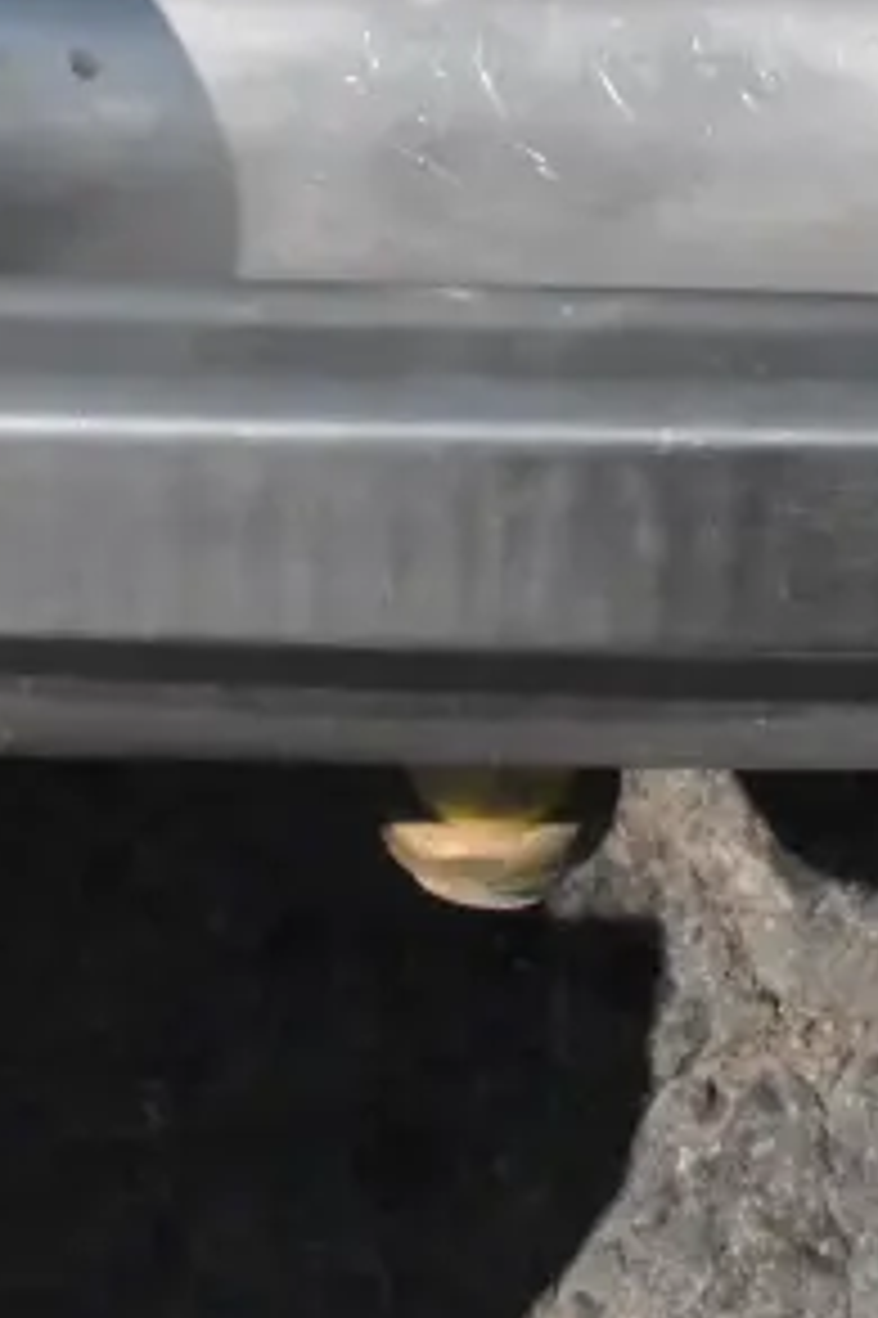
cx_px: 509
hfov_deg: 10.8
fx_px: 4635
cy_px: -574
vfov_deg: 15.2
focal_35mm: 127
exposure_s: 1/3200
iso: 6400
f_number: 25
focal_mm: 27
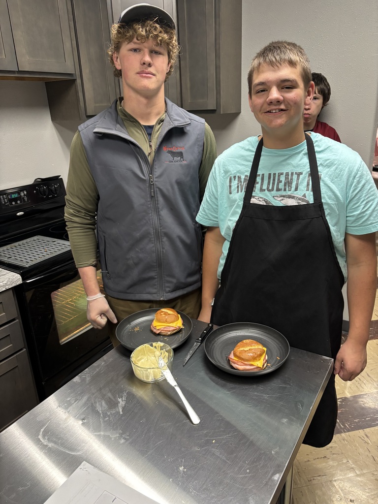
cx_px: 189
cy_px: 252
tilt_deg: -20.2
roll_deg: +2.4
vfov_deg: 67.3
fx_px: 379
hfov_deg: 53.1
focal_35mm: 26
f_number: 1.6
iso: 250
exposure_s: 1/60
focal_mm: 5.96
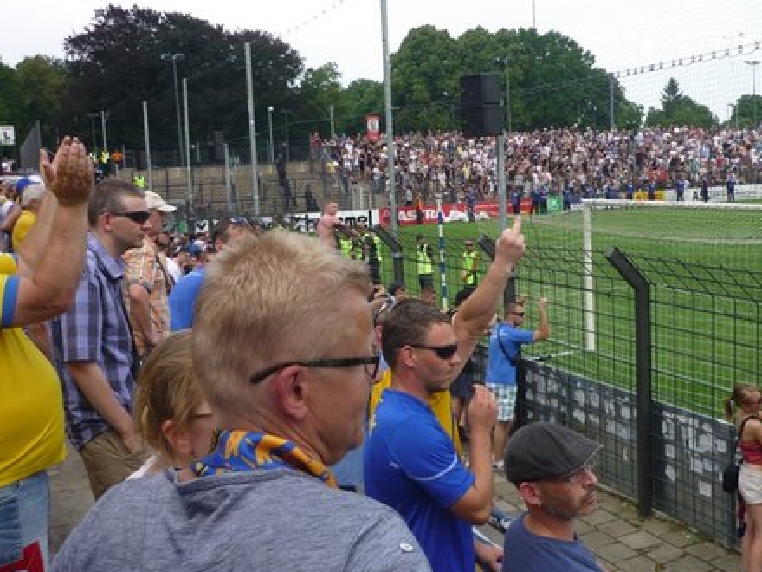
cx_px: 446
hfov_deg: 46.6
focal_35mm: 40
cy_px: 272
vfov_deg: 36.0
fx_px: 881
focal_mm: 5.5
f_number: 2.8
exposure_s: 1/500
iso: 80
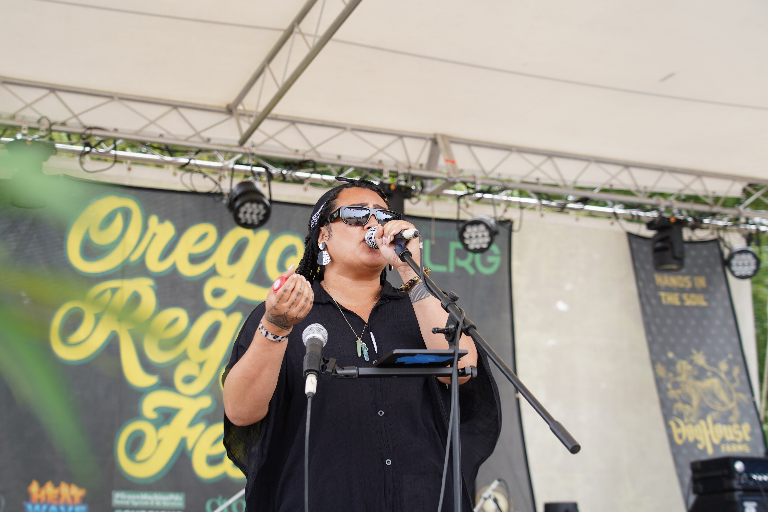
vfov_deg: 21.9
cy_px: 277
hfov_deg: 32.4
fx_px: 1323
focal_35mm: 62
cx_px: 356
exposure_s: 1/125
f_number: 4
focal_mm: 57
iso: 100
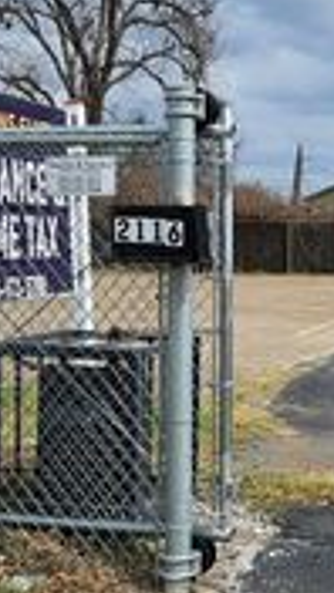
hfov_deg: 16.8
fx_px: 1118
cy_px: 285
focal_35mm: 71
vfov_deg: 29.7
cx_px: 300
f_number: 1.8
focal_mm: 5.4
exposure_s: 1/2730
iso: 25
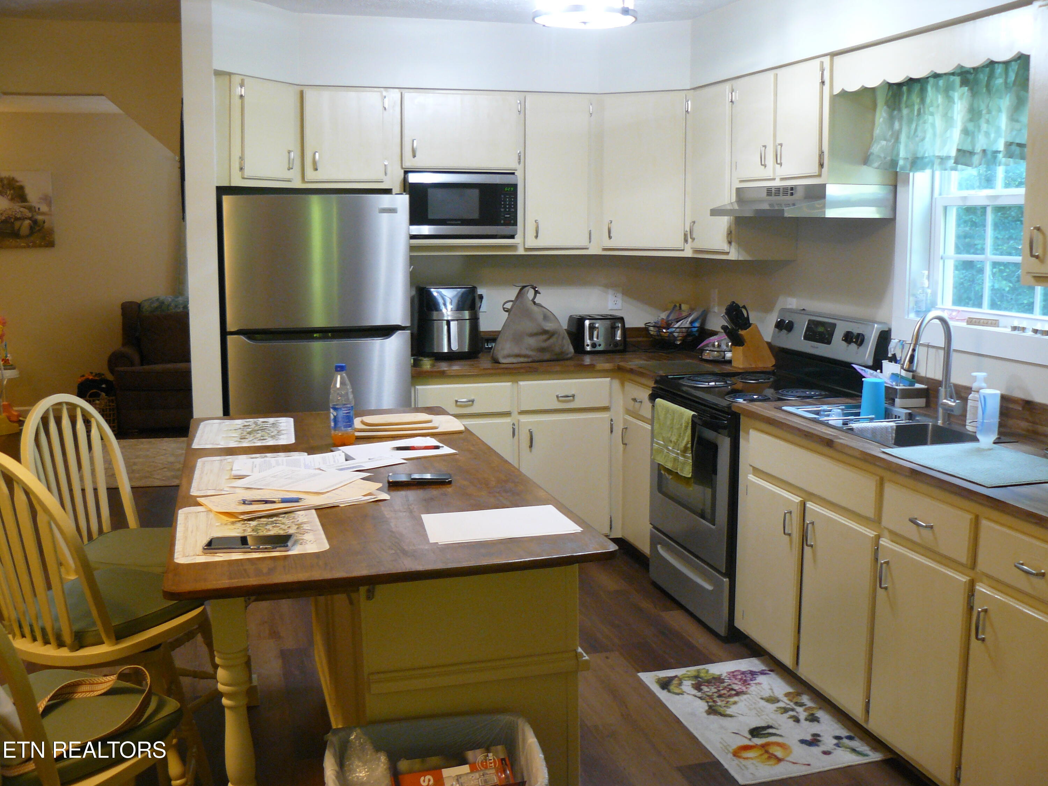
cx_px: 524
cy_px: 393
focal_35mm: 36
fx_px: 1090
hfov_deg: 51.4
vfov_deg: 39.7
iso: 200
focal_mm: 6
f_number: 2.8
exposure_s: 1/10
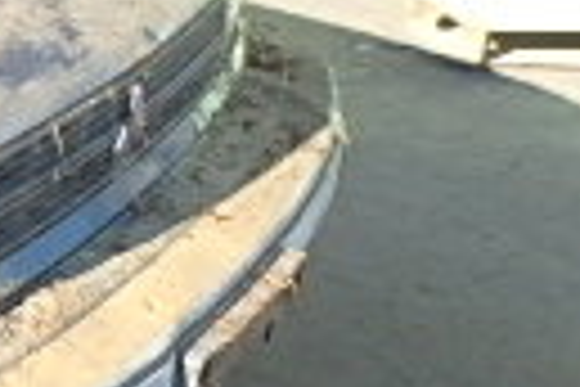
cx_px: -787
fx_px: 1740
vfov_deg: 12.7
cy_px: 180
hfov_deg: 13.8
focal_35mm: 108
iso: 125
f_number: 3.5
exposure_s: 1/250
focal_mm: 3.7
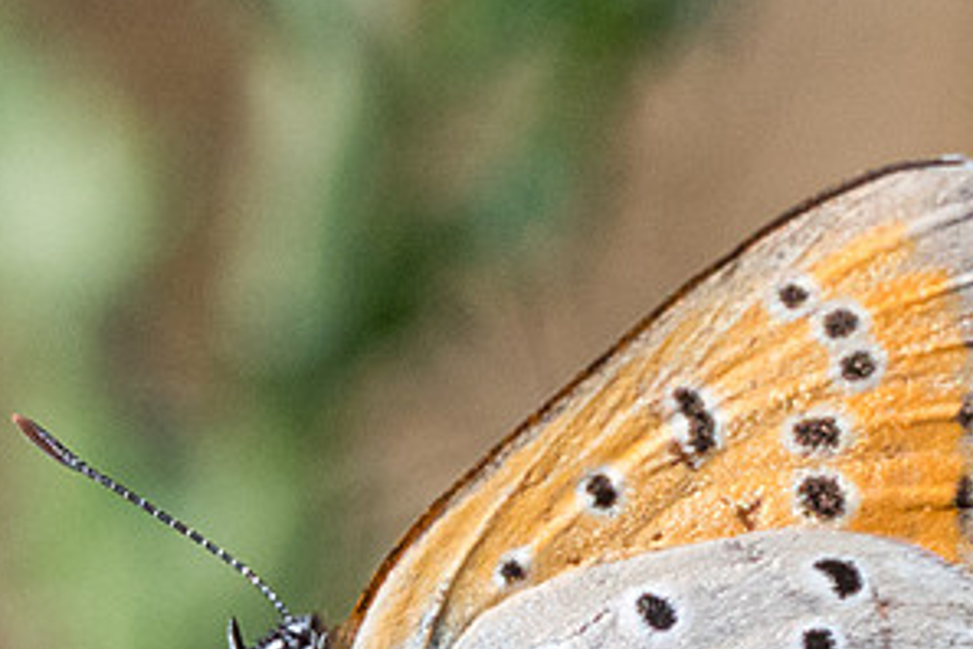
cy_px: 669
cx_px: 617
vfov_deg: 2.1
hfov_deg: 3.2
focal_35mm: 652
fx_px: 17621
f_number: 10
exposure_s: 1/1250
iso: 800
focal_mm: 90
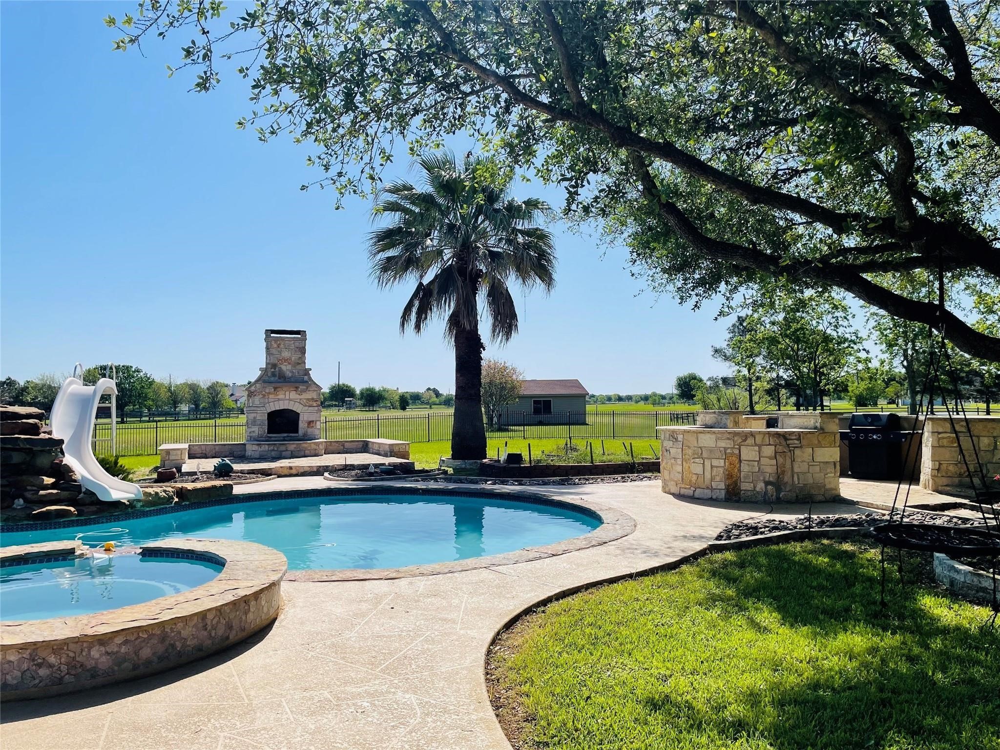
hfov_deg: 67.3
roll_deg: +1.0
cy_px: 375
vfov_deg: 53.1
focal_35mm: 26
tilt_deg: +3.0
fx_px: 751
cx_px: 500
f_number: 1.6
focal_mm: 4.2
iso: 32
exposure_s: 1/6494
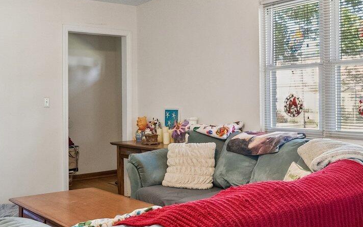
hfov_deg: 44.9
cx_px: 224
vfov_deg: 29.2
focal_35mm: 44
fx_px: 435
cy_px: 109
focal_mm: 15
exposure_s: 1/40
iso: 1250
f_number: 7.1
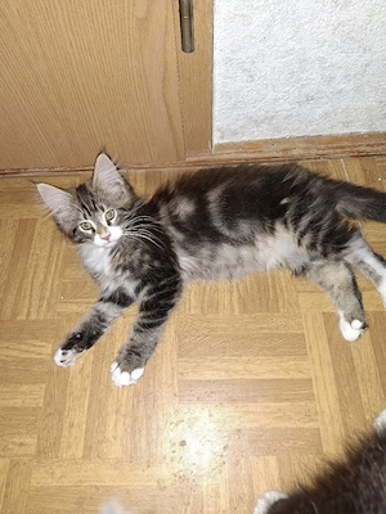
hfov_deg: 58.9
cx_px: 193
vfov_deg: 73.9
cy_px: 257
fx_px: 342
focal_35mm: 23
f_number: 1.8
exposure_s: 1/50
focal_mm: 5.54
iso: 200
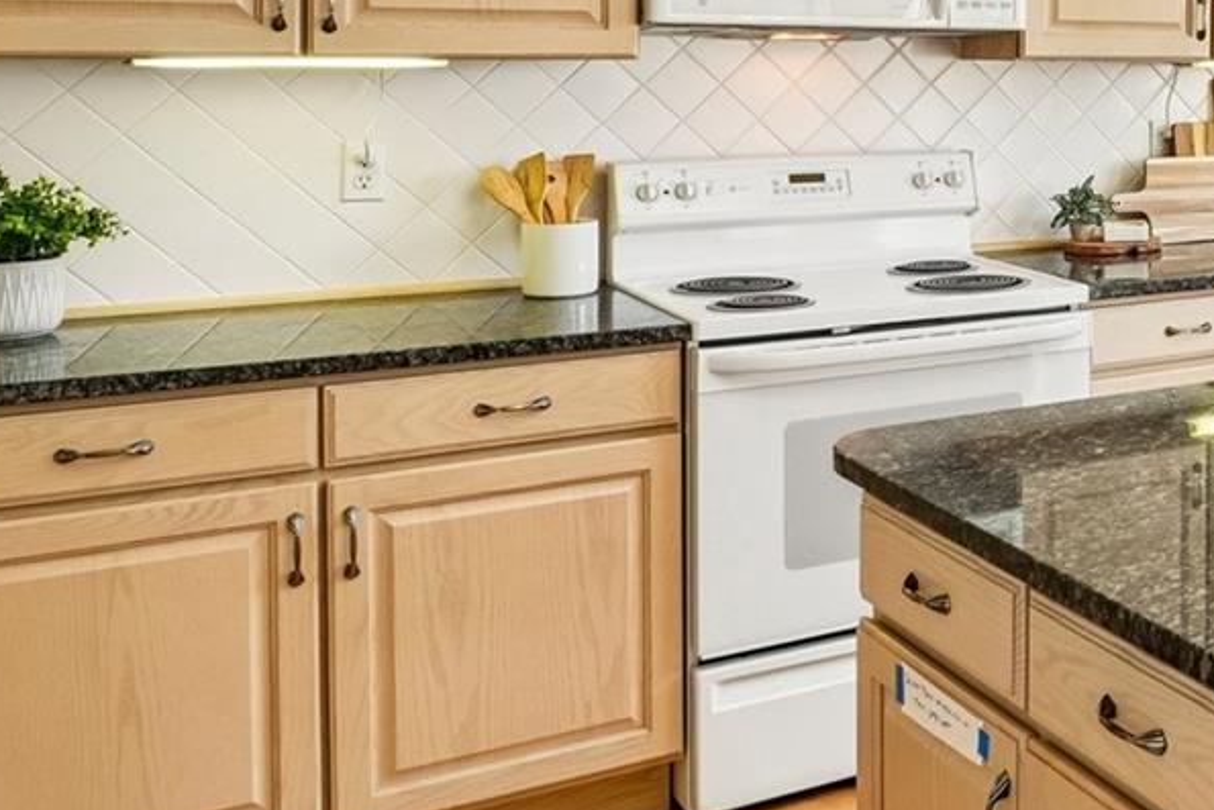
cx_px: 1538
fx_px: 1496
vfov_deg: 28.9
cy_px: 57
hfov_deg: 33.6
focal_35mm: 44
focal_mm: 11
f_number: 8
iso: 100
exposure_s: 1/30
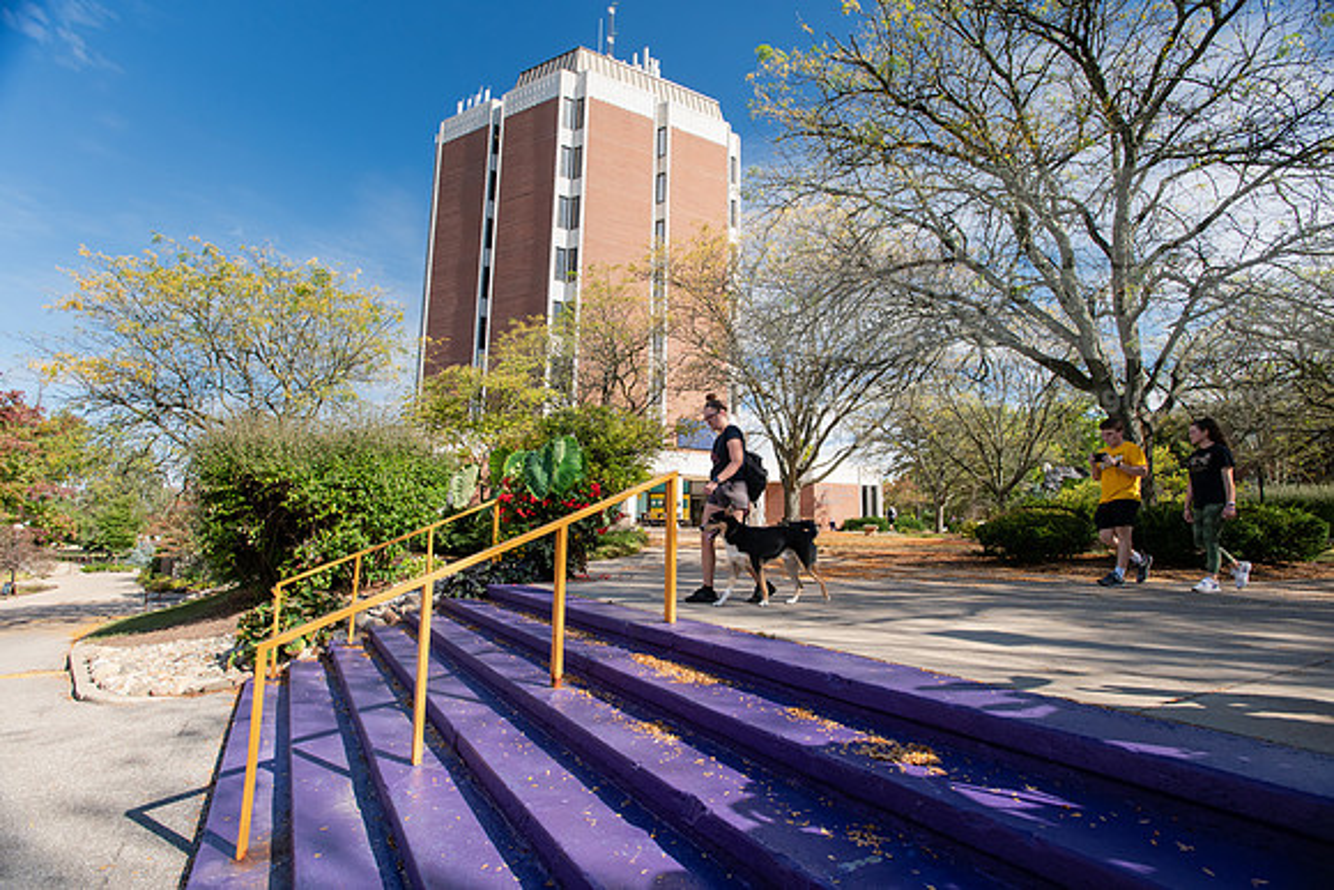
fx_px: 630
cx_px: 667
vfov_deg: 70.5
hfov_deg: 93.3
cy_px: 445
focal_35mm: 17
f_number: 7.1
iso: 640
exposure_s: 1/320
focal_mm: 17
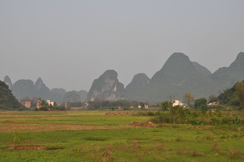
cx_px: 122
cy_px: 81
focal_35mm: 48
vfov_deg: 28.0
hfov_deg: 41.2
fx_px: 325
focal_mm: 32
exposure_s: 1/400
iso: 800
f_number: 10
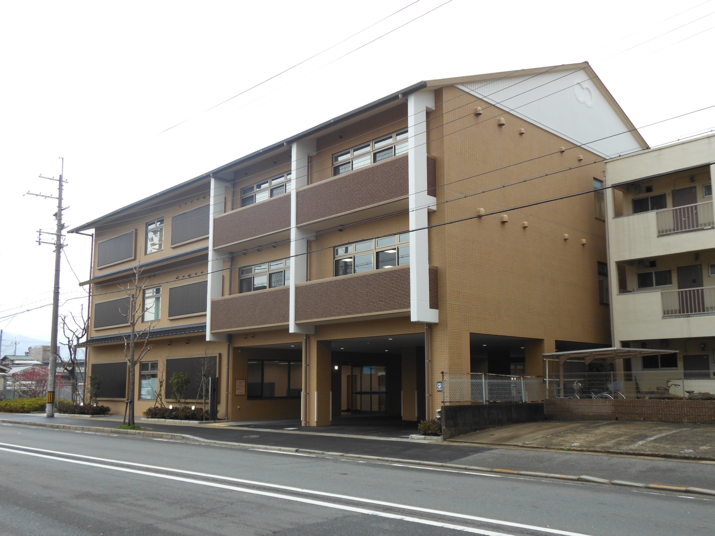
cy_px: 268
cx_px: 358
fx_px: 682
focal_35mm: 33
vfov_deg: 42.9
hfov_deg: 55.4
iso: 80
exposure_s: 1/160
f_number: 3.5
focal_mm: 6
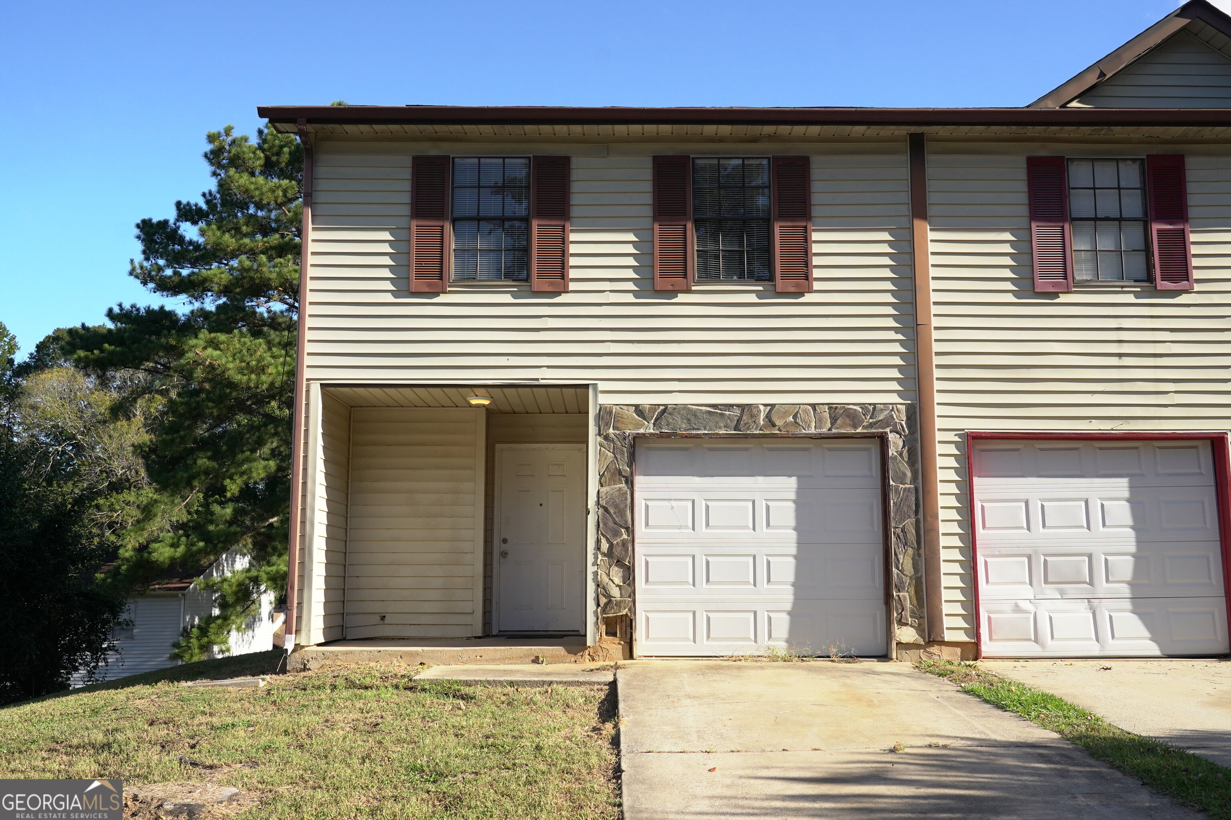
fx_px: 1163
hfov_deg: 55.8
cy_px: 410
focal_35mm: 34
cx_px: 616
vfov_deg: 38.9
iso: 1250
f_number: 6.3
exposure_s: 1/2500
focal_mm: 34
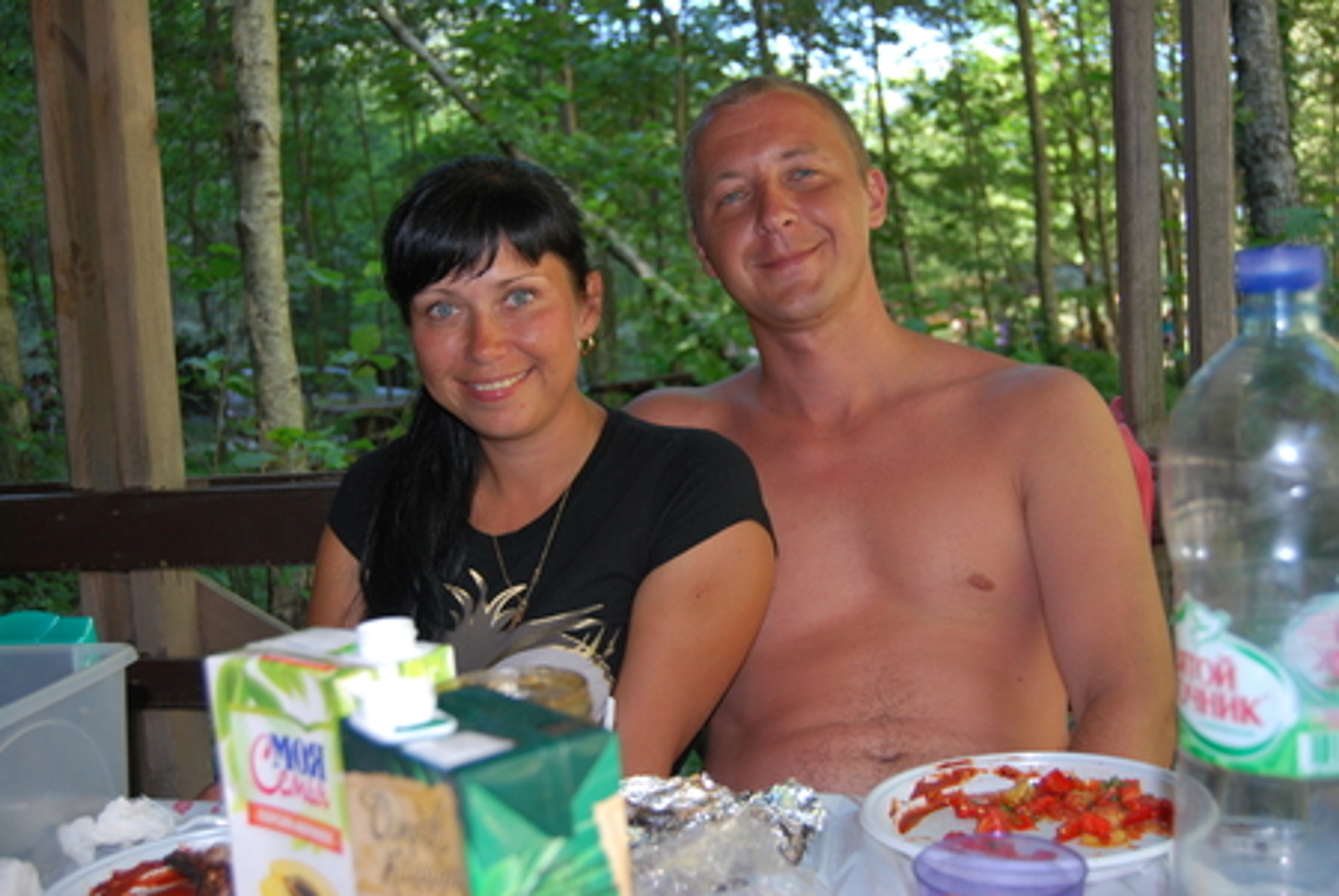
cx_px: 670
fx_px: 1452
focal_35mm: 39
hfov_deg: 49.5
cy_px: 448
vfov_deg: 34.3
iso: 200
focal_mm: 26
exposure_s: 1/60
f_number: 4.2
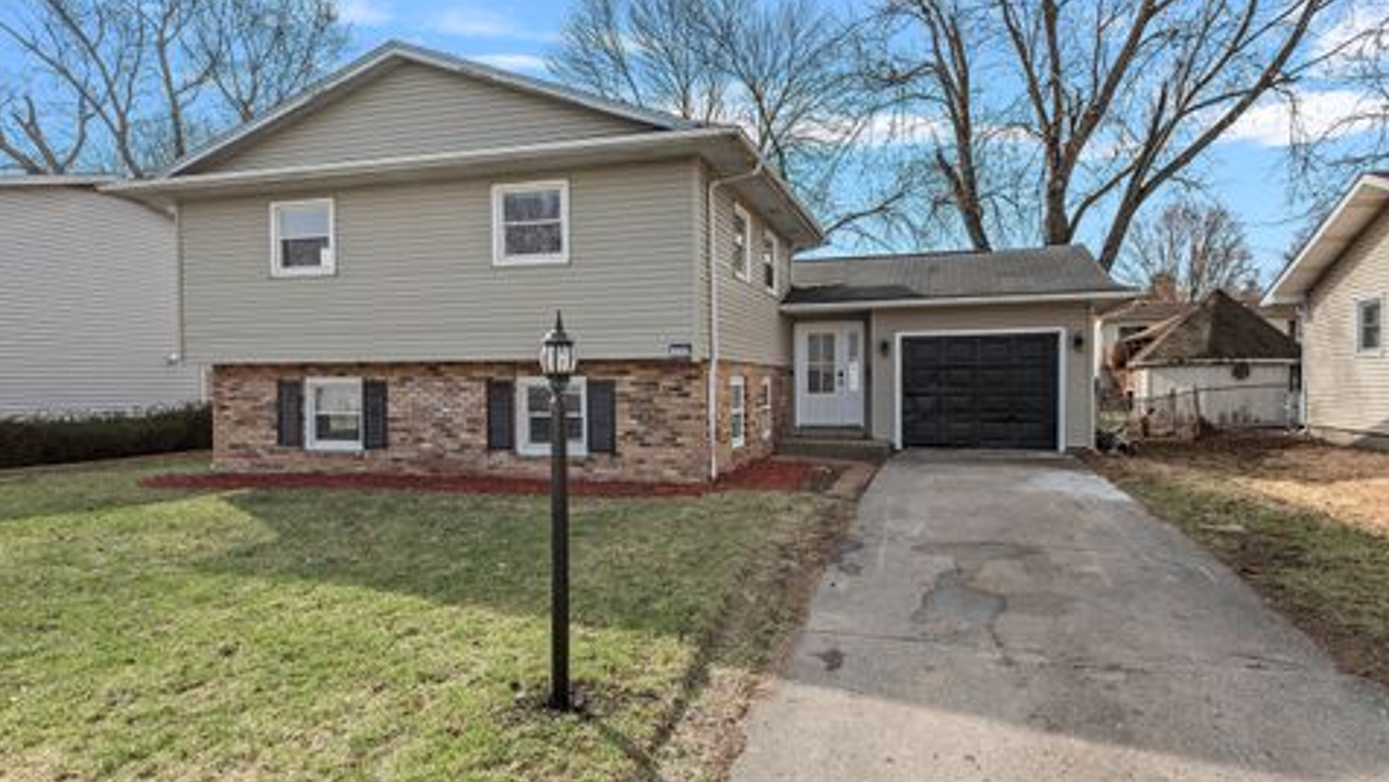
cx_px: 683
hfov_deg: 81.2
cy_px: 420
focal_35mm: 22
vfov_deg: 51.5
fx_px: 810
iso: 250
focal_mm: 20
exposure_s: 1/250
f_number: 5.6
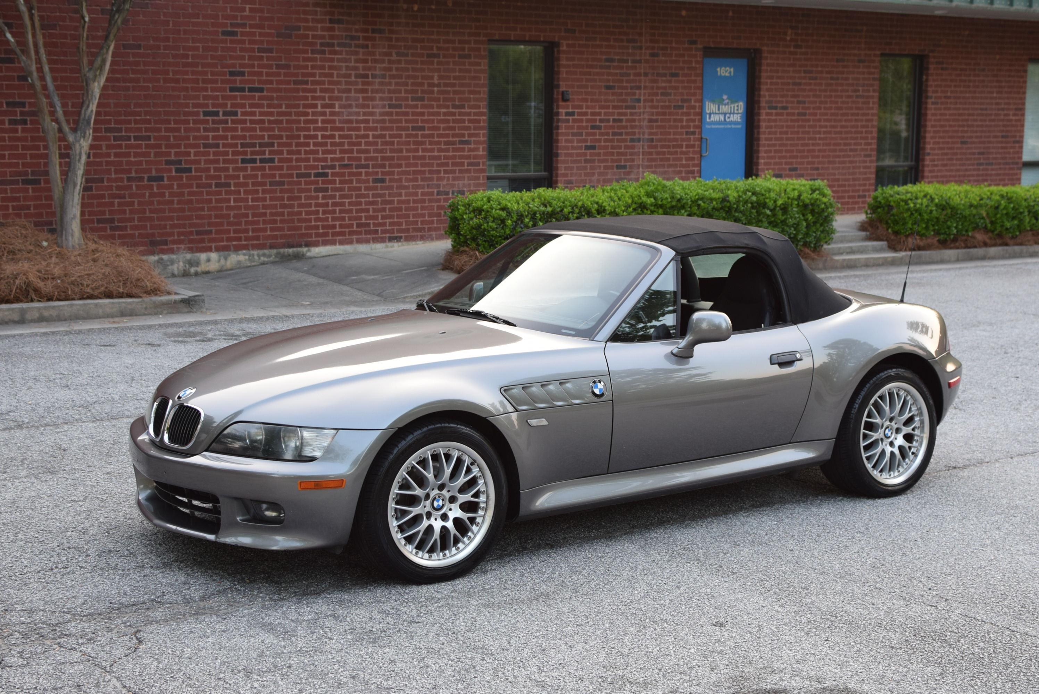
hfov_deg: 37.8
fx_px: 1516
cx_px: 520
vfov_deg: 25.8
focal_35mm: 52
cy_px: 347
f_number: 4.5
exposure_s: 1/80
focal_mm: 35
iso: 400
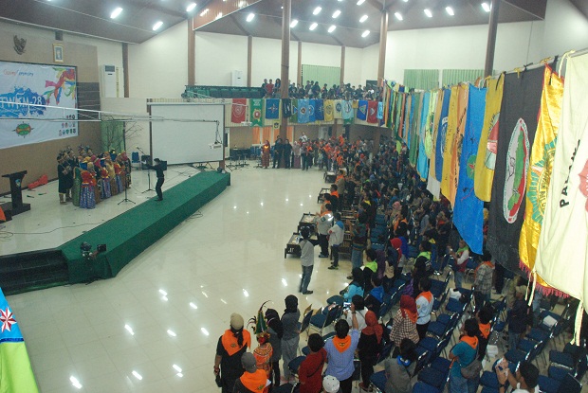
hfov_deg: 67.3
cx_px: 294
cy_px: 196
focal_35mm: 27
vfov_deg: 48.0
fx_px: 442
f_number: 6.3
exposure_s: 1/13
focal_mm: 18
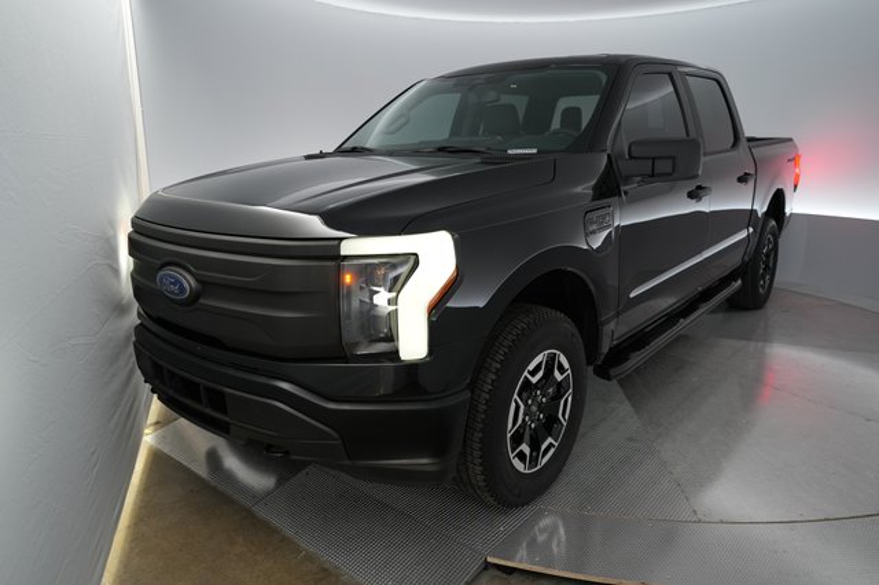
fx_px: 586
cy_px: 292
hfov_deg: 73.8
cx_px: 440
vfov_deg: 53.1
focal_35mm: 24
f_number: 2.8
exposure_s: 1/250
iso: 1000
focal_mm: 24
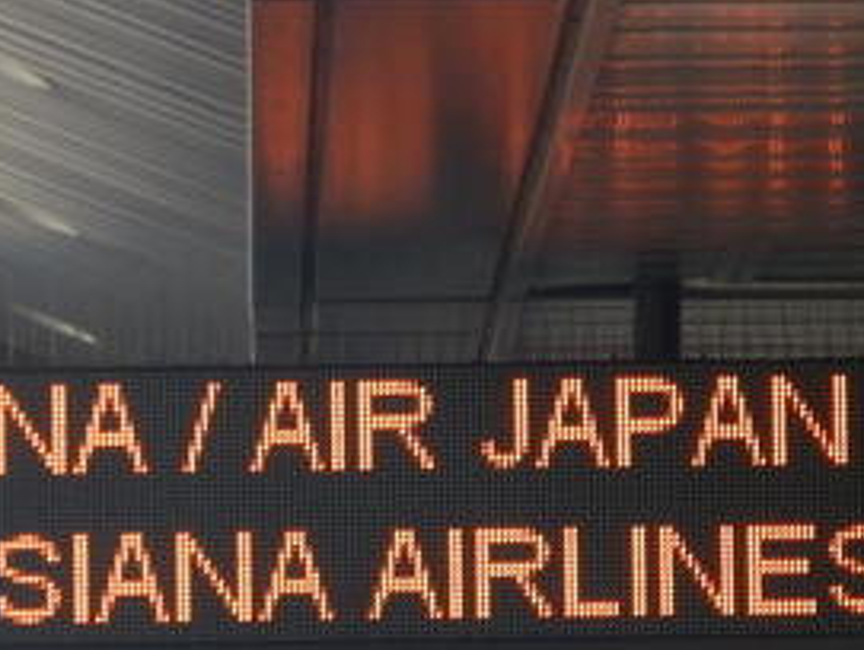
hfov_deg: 5.7
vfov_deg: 4.3
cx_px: 166
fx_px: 8672
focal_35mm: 347
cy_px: 481
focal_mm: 16.6
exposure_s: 1/250
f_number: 4.7
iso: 125
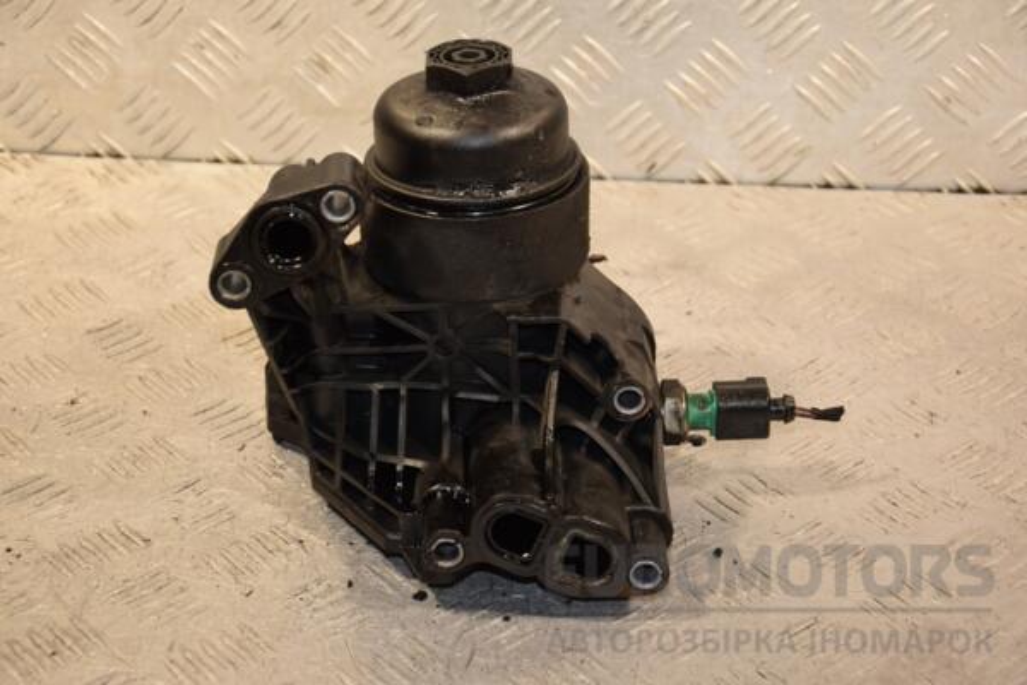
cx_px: 514
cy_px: 342
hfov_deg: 23.4
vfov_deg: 15.7
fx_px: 2482
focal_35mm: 87
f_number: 5
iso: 800
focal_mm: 58
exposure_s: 1/160
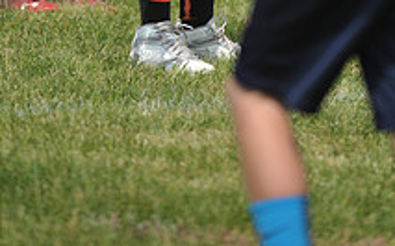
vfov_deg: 1.9
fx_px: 7458
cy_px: -274
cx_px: 161
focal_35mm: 693
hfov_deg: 3.0
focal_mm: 250
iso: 640
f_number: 4
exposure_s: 1/5000
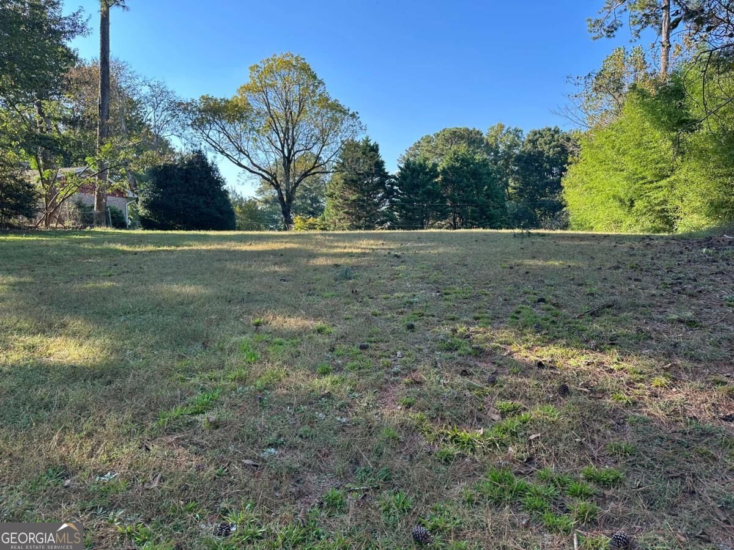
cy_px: 275
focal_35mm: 24
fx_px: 509
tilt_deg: -3.7
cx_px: 367
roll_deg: -0.3
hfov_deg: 71.6
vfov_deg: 56.8
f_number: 1.78
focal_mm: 6.86
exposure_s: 1/699
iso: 80
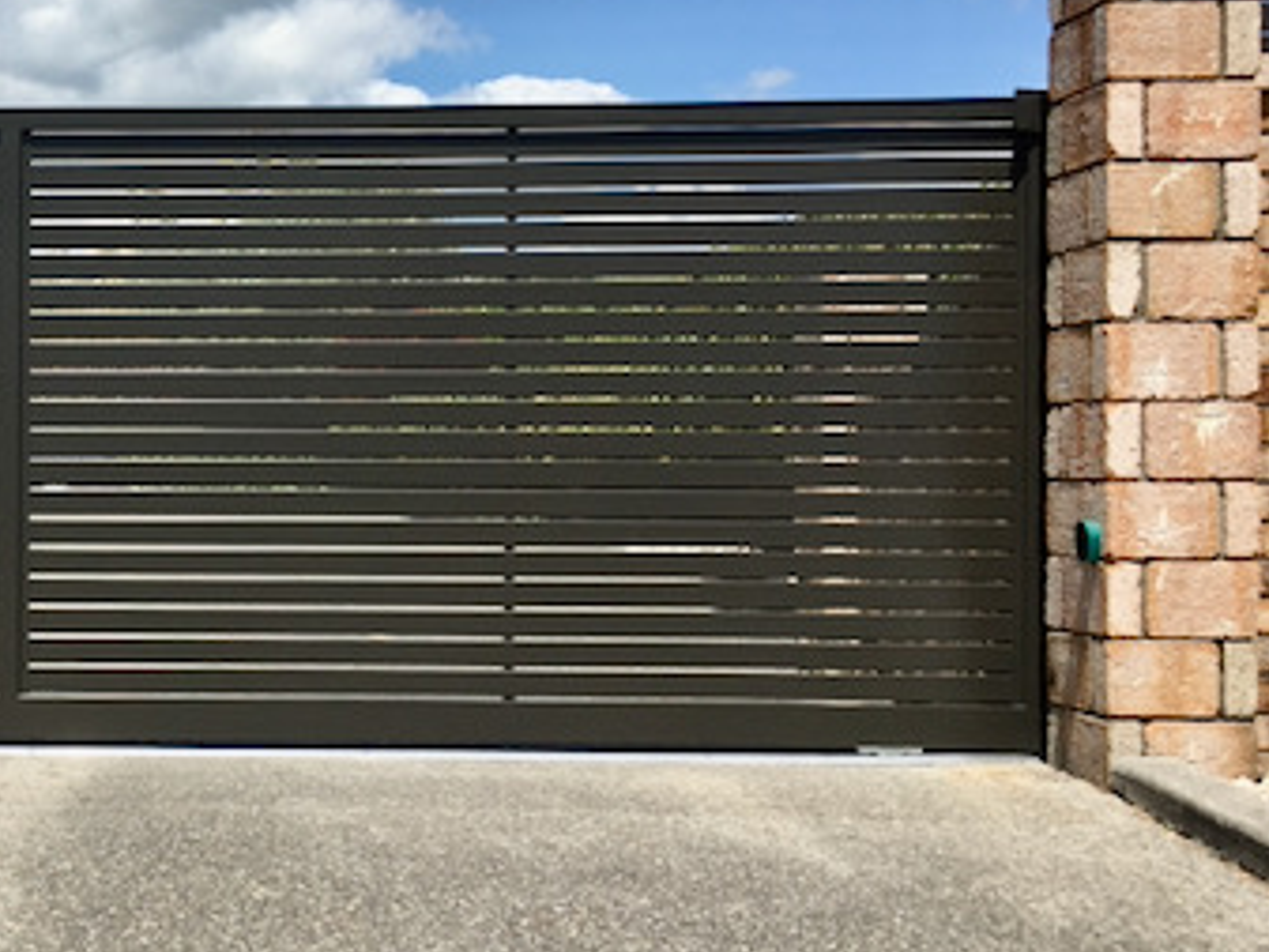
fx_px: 2017
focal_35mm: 55
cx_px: 83
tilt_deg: -0.2
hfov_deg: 32.8
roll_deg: -0.1
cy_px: 485
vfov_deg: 26.6
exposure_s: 1/2024
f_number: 2.2
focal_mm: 4.15
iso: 25
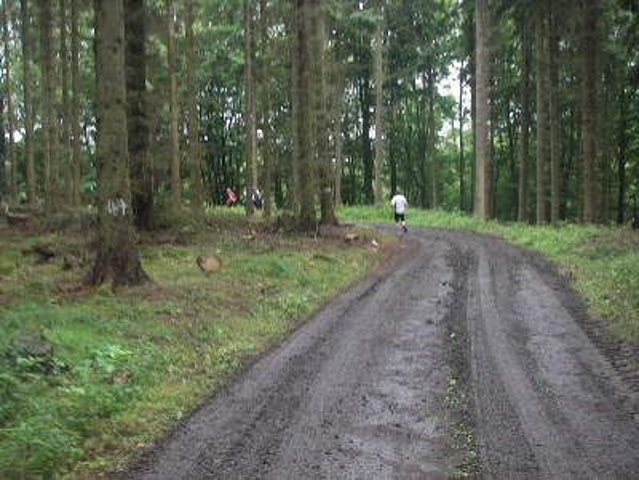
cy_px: 240
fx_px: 701
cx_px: 320
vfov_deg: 37.7
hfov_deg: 49.0
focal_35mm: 38
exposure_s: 1/30
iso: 125
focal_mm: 6.3
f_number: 3.3
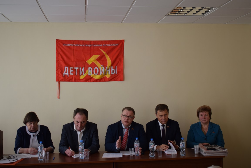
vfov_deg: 26.5
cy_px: 84
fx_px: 356
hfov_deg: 38.9
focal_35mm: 51
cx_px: 126
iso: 500
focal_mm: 34
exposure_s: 1/60
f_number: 4.5
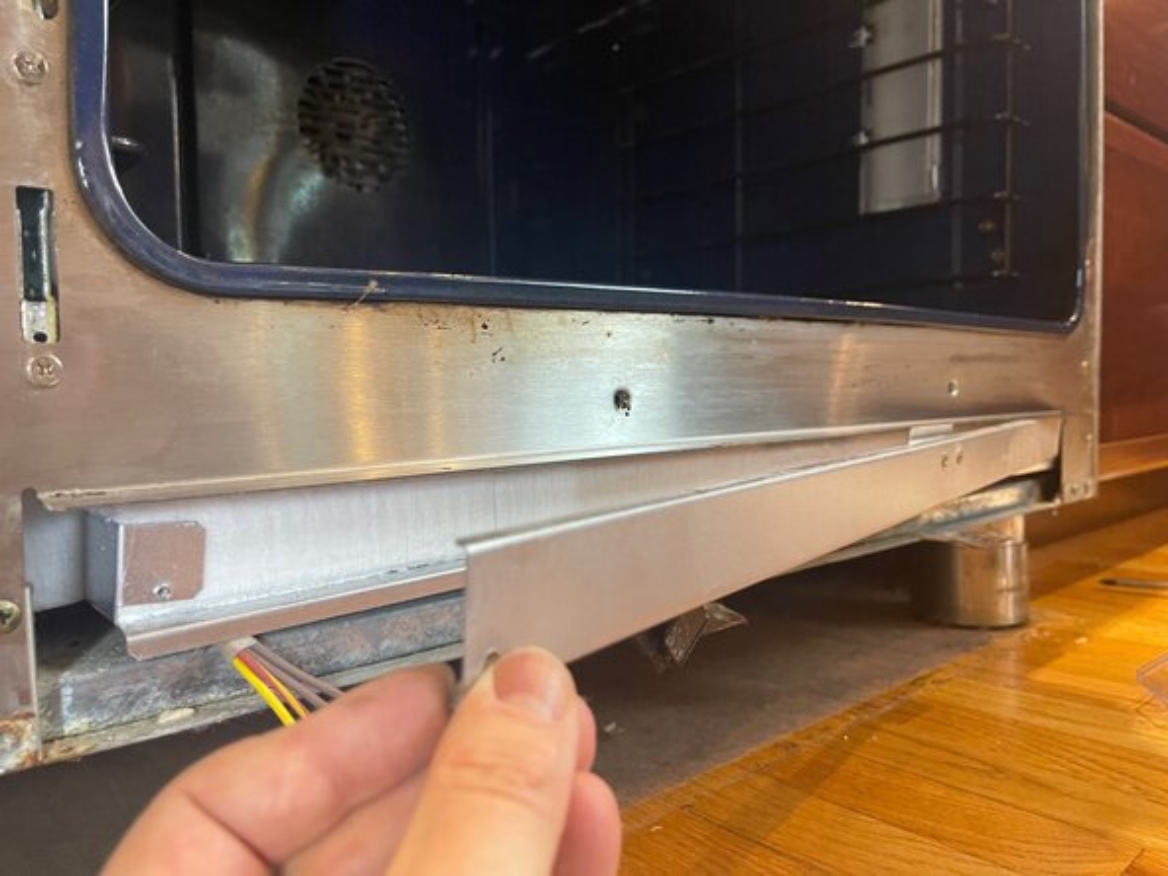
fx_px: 844
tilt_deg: -2.4
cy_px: 438
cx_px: 584
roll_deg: +1.1
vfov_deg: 54.9
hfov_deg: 69.4
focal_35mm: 25
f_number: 1.6
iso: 400
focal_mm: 5.1
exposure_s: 1/53
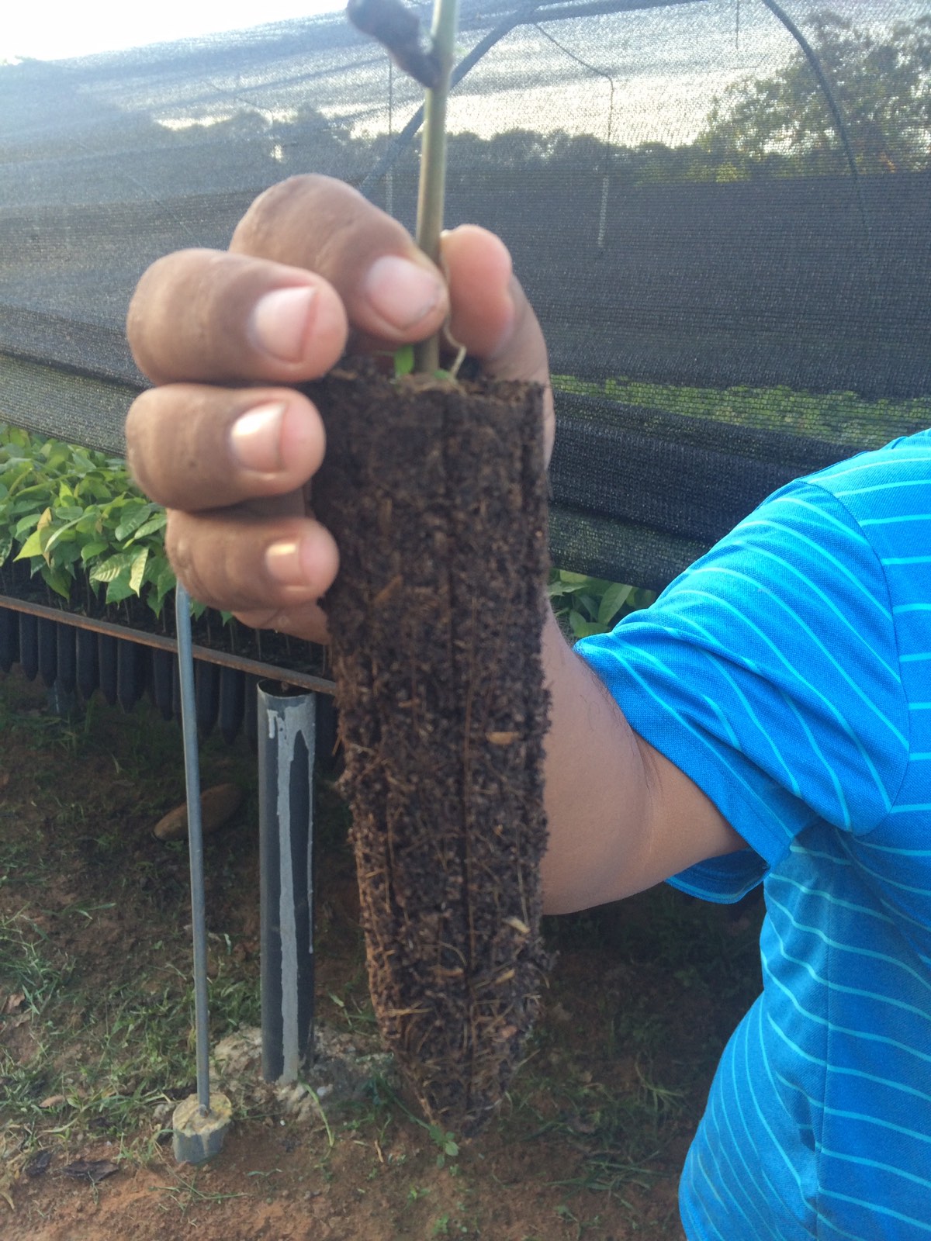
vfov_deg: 61.7
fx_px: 1040
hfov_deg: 48.2
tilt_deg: -22.4
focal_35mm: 29
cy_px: 620
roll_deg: -1.0
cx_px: 466
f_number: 2.2
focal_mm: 4.15
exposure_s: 1/60
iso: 40
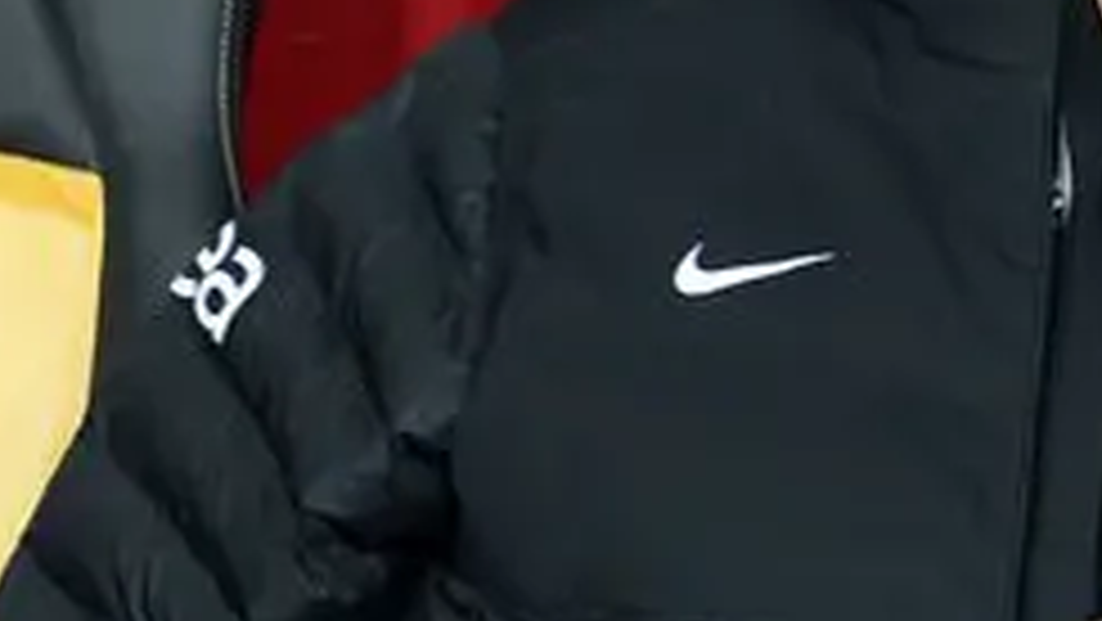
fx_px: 7717
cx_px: 1102
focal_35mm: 264
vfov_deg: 4.6
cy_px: 263
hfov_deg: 8.1
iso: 2000
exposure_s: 1/320
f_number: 3.2
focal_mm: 70
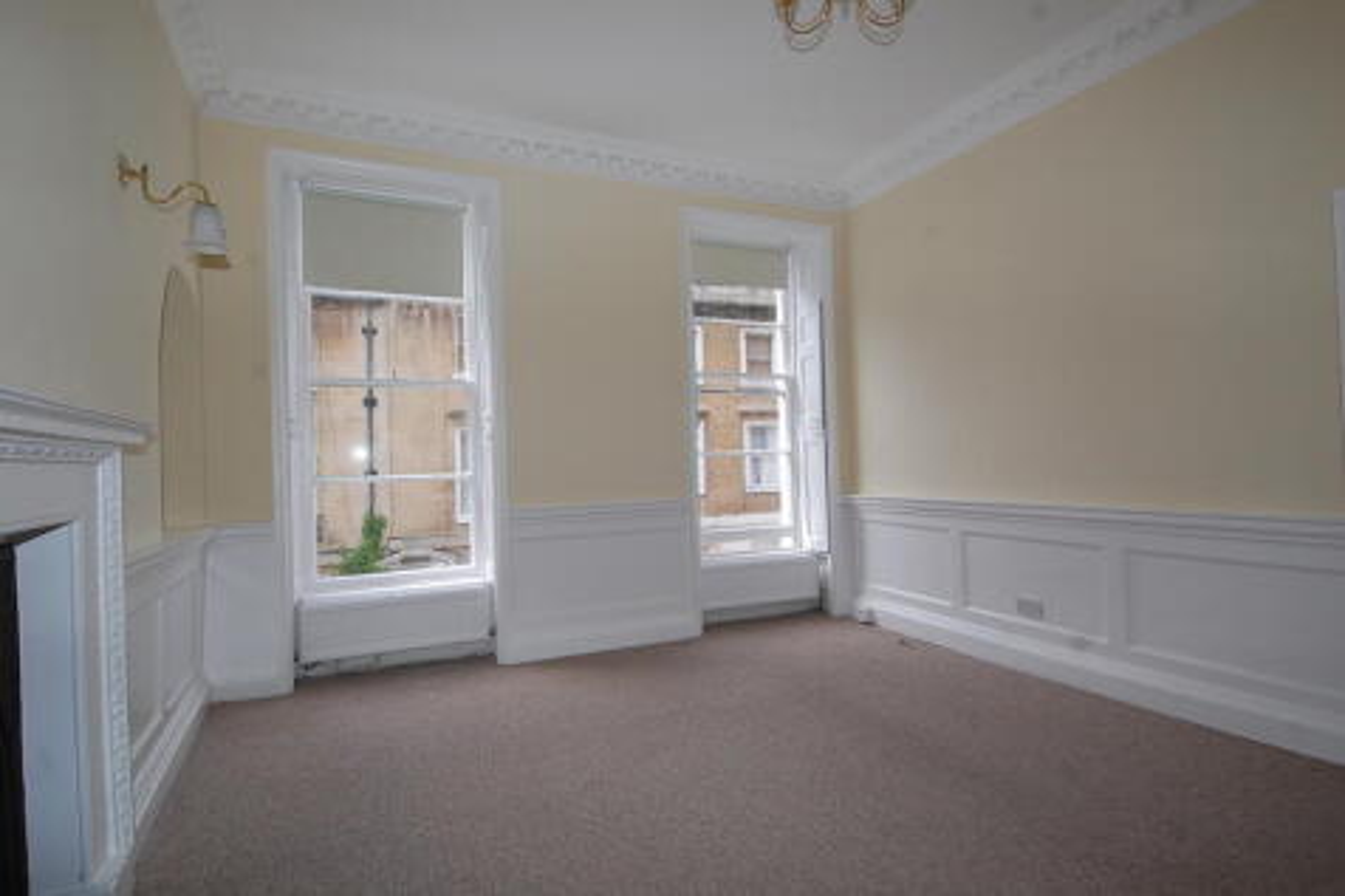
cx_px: 672
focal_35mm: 18
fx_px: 672
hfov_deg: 90.0
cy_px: 448
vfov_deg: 67.3
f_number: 8
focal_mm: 12
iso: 320
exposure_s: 1/250
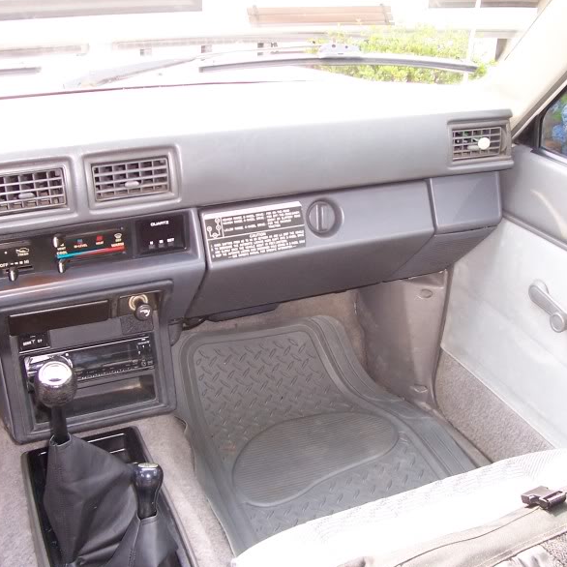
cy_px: 282
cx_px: 313
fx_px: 760
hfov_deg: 40.9
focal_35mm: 41
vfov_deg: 40.9
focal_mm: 5.6
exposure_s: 1/90
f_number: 2.7
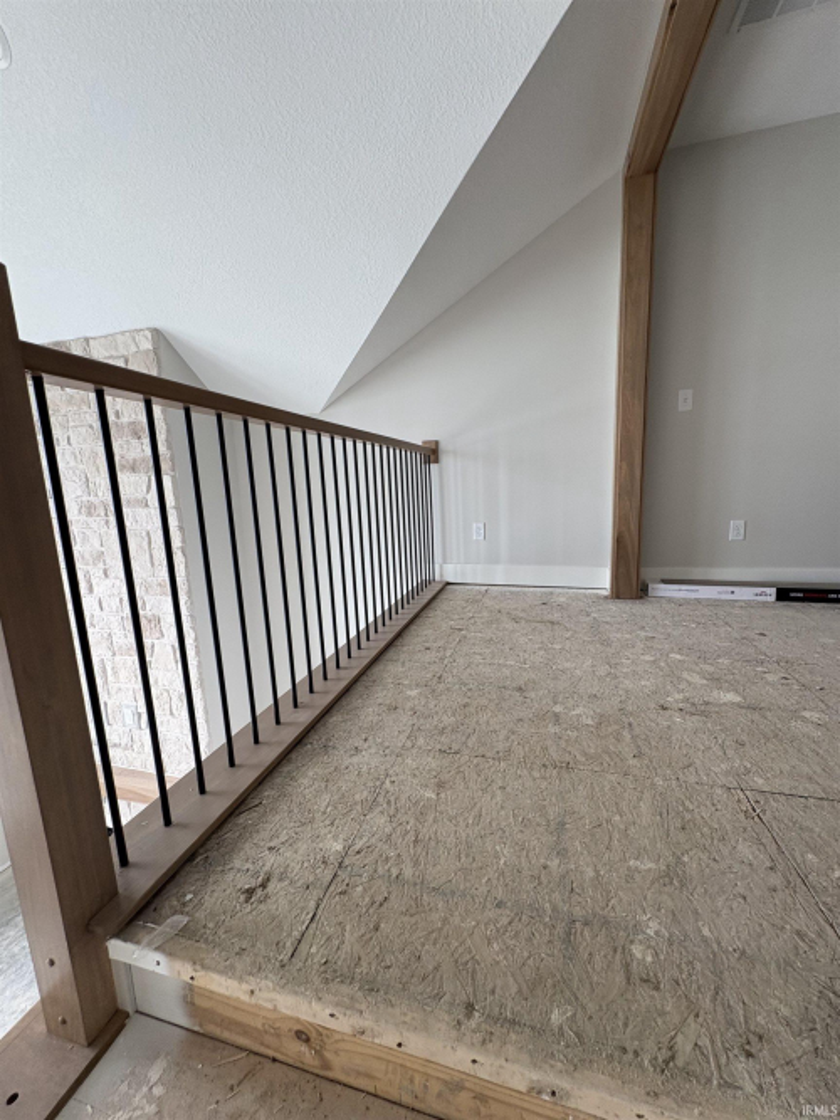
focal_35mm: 14
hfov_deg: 85.7
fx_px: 453
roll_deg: +2.3
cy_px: 560
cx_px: 420
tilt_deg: -9.5
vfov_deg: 102.1
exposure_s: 1/99
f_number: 2.2
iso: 125
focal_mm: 2.22
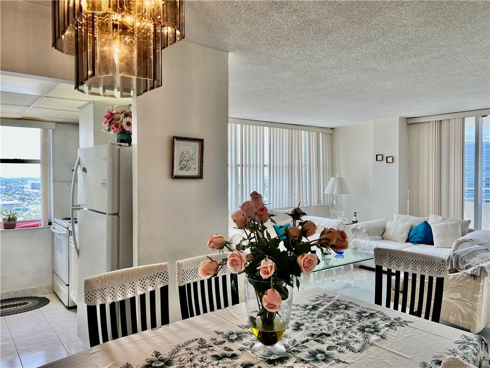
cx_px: 245
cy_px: 184
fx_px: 368
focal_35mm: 26
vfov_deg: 53.1
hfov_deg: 67.3
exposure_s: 1/259
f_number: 1.5
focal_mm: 5.7
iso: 40
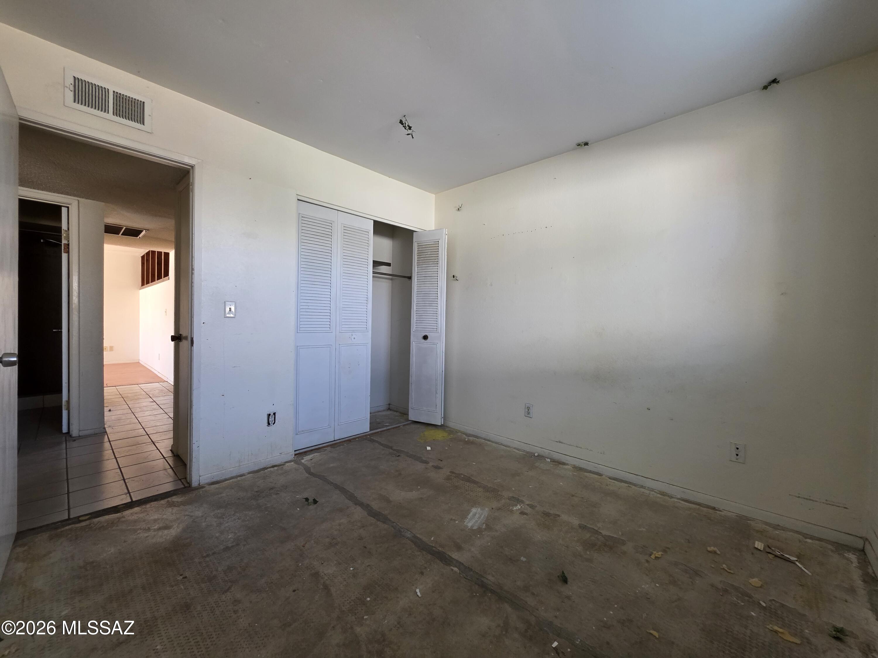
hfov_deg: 106.2
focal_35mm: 13
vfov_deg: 89.9
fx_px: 330
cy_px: 329
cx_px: 439
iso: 250
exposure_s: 1/60
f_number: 1.9
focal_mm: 2.2
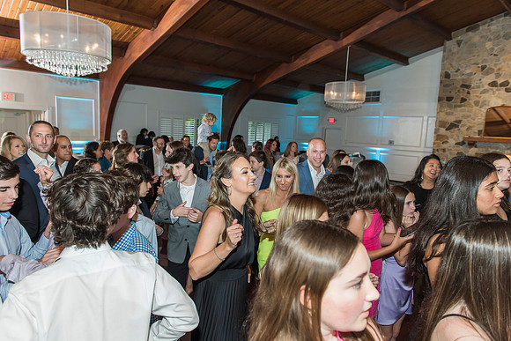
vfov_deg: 53.2
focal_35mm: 24
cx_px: 256
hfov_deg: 73.7
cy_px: 170
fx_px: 341
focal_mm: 24
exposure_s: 1/125
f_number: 4
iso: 800
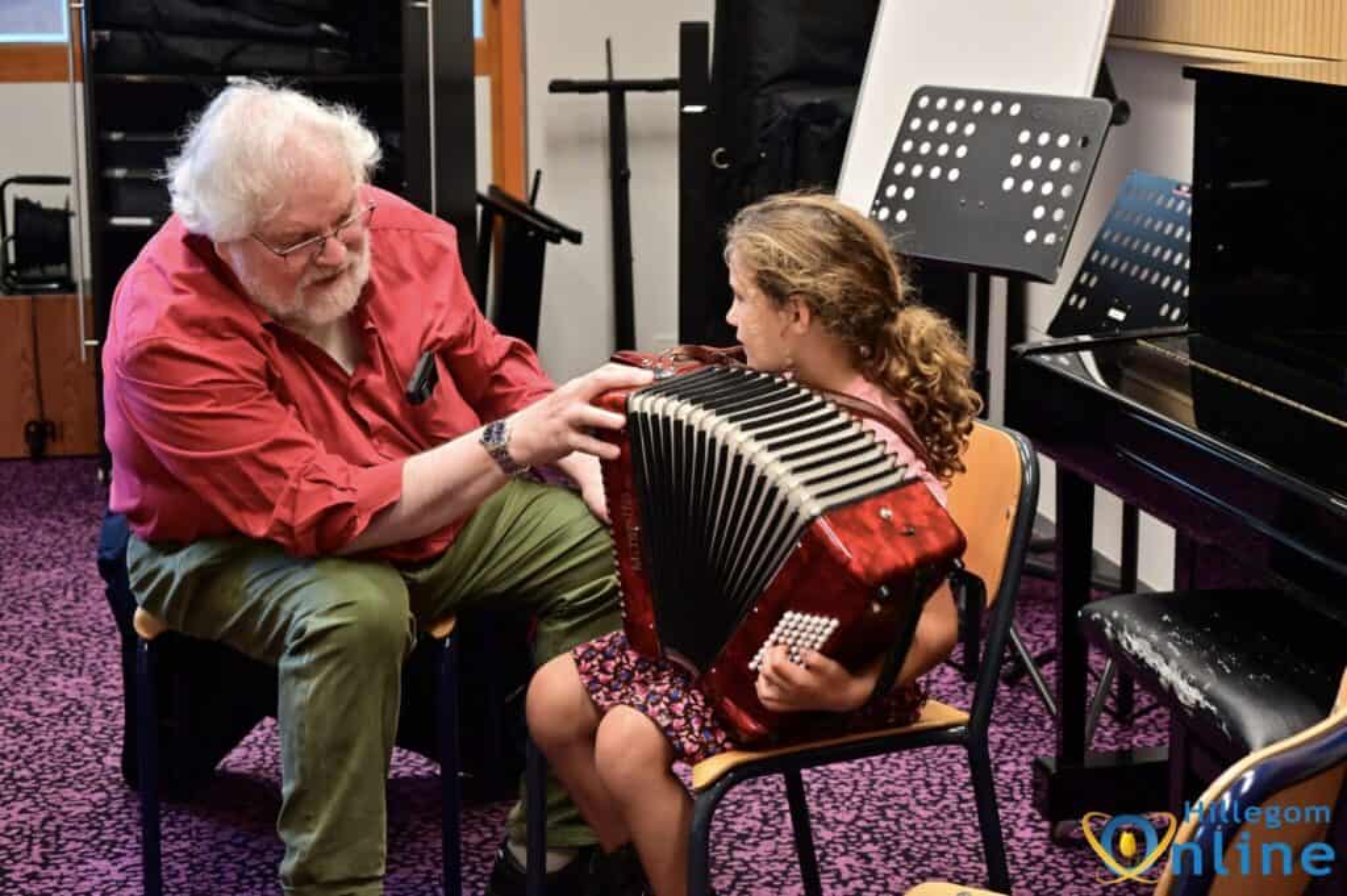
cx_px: 674
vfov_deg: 28.0
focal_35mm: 48
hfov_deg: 41.1
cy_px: 448
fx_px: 1795
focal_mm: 48
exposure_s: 1/50
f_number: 5.3
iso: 640
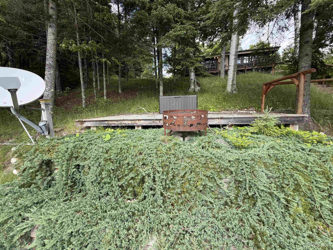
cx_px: 166
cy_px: 125
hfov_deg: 102.1
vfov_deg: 85.7
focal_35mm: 14
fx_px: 135
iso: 50
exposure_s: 1/312
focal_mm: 2.22
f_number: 2.2
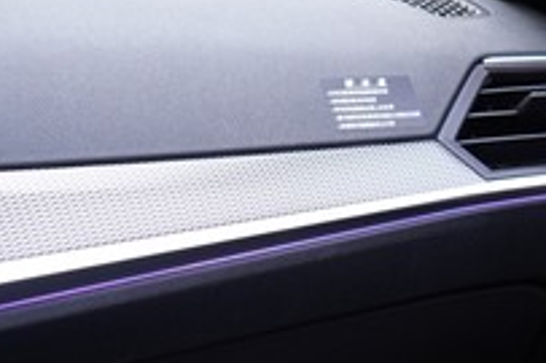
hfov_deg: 19.0
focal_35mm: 103
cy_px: 309
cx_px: 611
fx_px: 1561
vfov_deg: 13.2
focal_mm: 29
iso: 2000
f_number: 4
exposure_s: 1/160
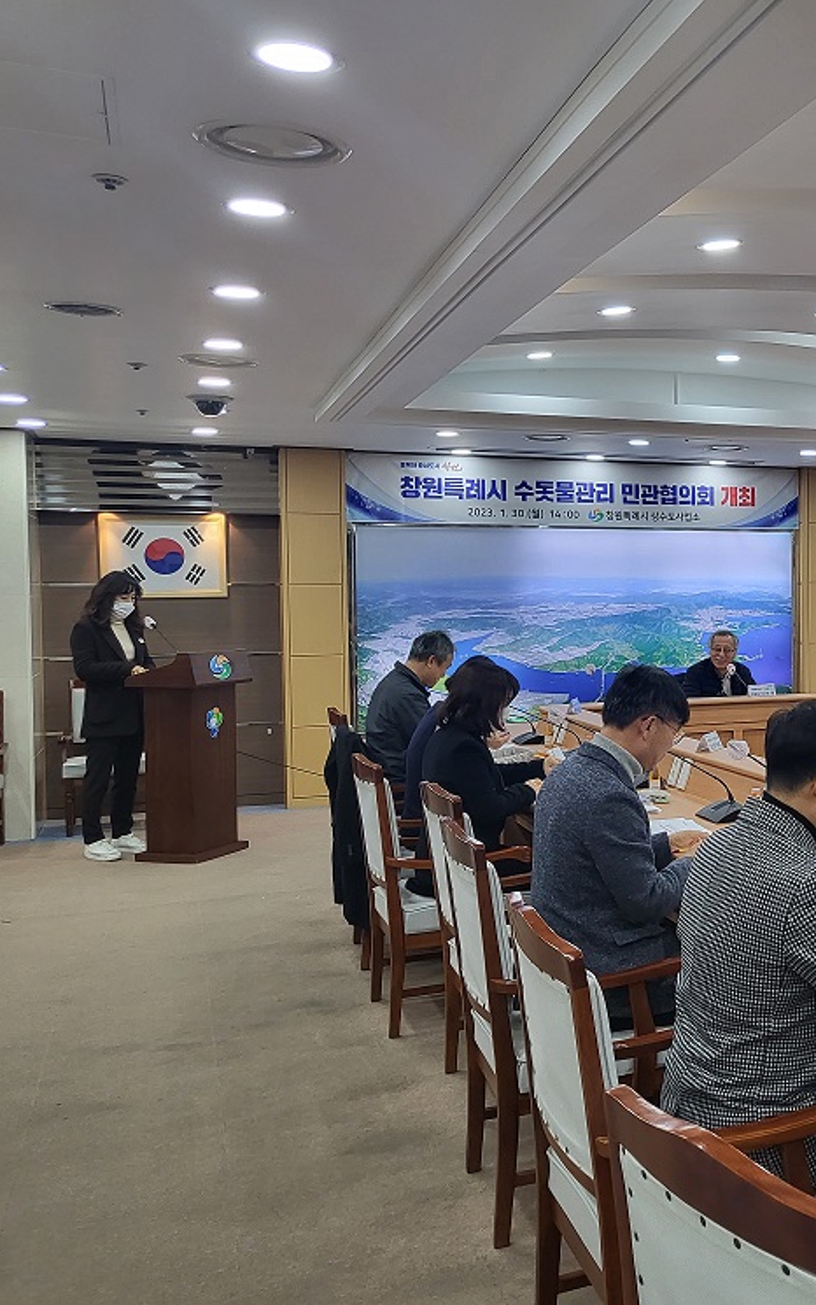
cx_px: 811
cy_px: 653
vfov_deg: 52.7
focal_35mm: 37
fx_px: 1316
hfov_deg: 31.9
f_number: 1.8
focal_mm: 4.25
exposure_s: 1/120
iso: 100
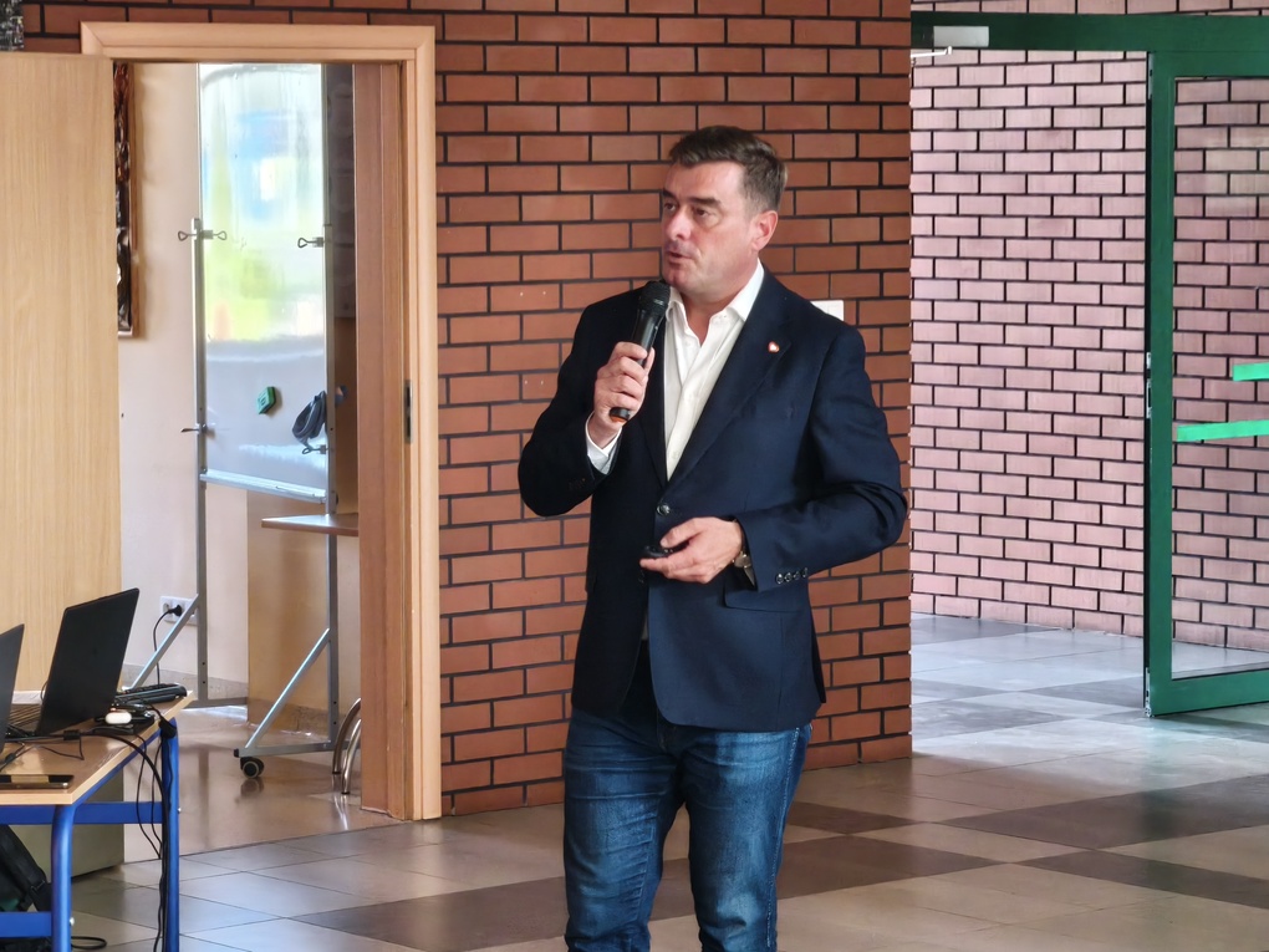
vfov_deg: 12.3
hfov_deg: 16.4
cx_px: 634
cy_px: 476
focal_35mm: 120
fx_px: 4399
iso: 1250
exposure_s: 1/48
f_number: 2
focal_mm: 8.8
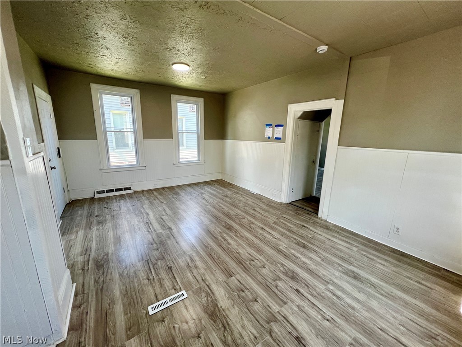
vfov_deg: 89.9
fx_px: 174
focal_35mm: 13
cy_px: 174
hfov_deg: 106.2
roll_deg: -0.9
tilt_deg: -12.7
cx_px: 231
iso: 100
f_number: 1.8
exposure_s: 1/120
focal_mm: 1.57
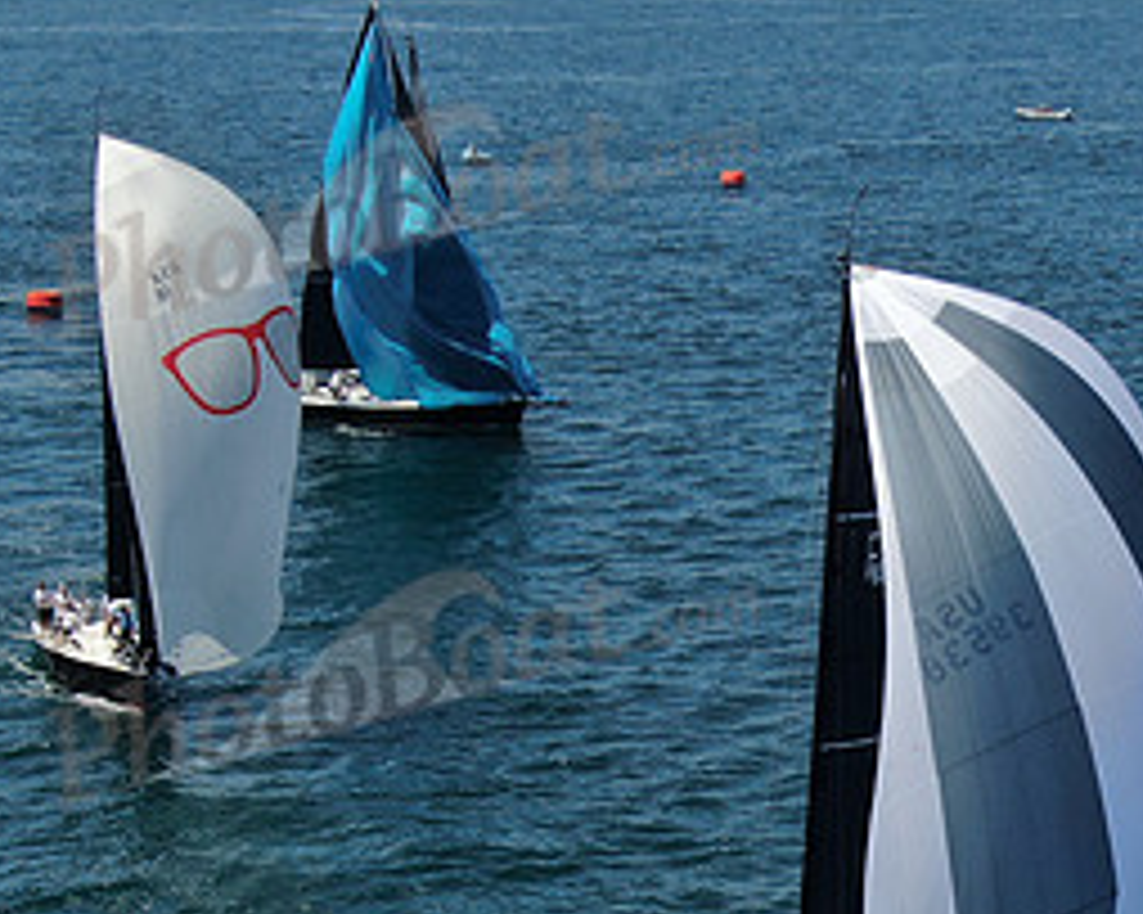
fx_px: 3618
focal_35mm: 107
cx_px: 1026
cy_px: 867
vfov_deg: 14.2
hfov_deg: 17.7
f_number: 3.8
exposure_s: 1/1000
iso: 100
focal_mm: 8.6
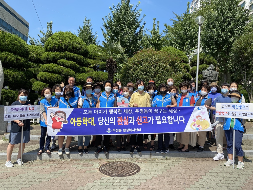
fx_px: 190
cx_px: 126
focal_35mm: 26
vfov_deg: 53.1
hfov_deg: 67.3
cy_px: 95
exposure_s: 1/2066
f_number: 1.8
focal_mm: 4.25
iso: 32
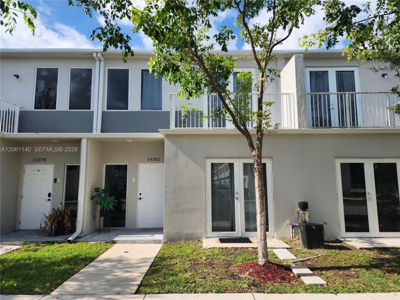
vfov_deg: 58.9
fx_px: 266
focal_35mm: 23
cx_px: 200
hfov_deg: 73.9
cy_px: 150
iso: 12
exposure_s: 1/1076
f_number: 1.8
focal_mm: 6.4
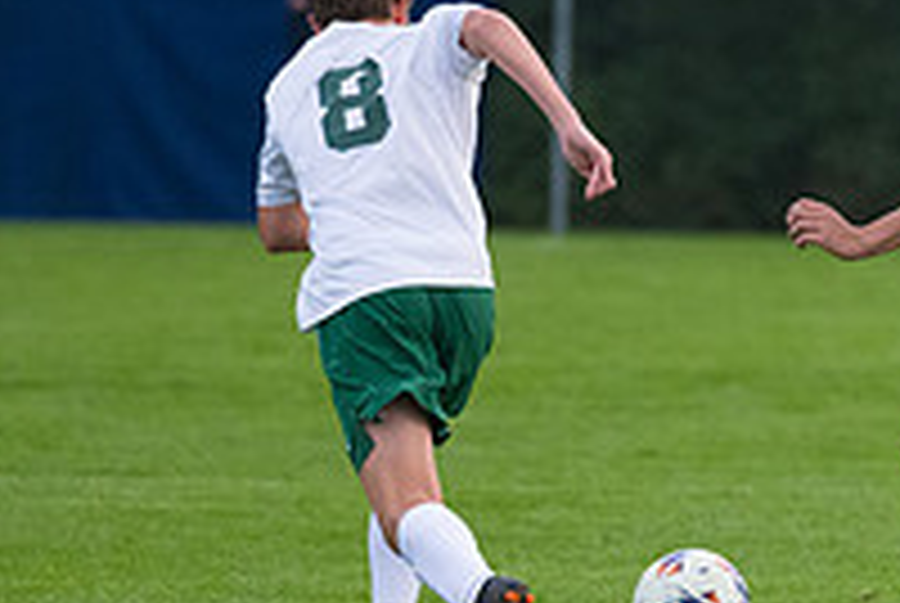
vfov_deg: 1.5
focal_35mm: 927
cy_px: 232
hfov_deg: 2.2
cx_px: 1192
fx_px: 23209
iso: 3200
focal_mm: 320
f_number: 5.6
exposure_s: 1/2000
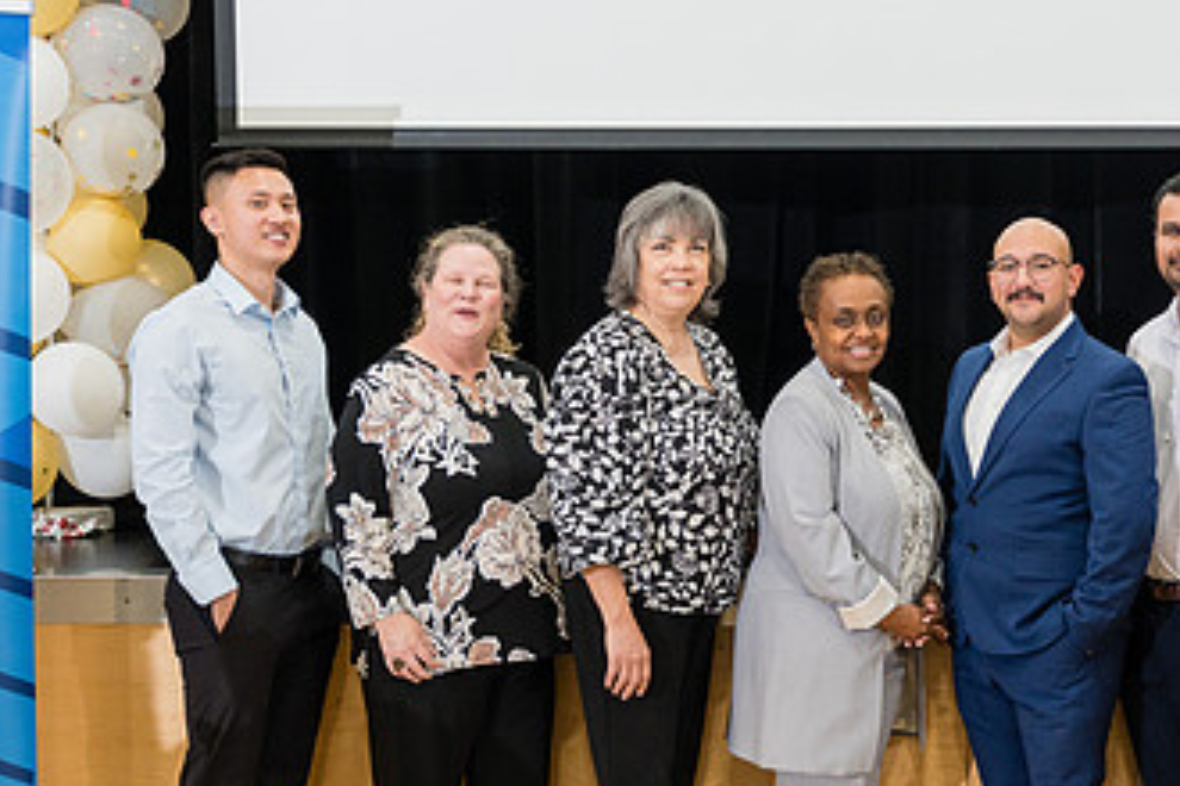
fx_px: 2229
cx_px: 887
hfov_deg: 29.2
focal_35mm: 68
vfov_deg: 20.0
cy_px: 484
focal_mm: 38.7
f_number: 2.8
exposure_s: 1/250
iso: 1600
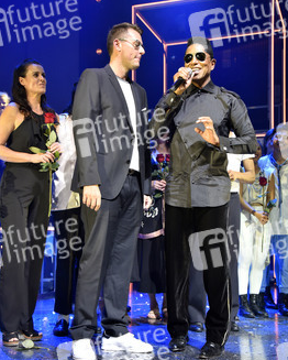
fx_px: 585
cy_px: 189
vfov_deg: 34.1
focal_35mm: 55
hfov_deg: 27.6
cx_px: 145
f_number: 5.6
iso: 1250
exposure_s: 1/125
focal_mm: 48
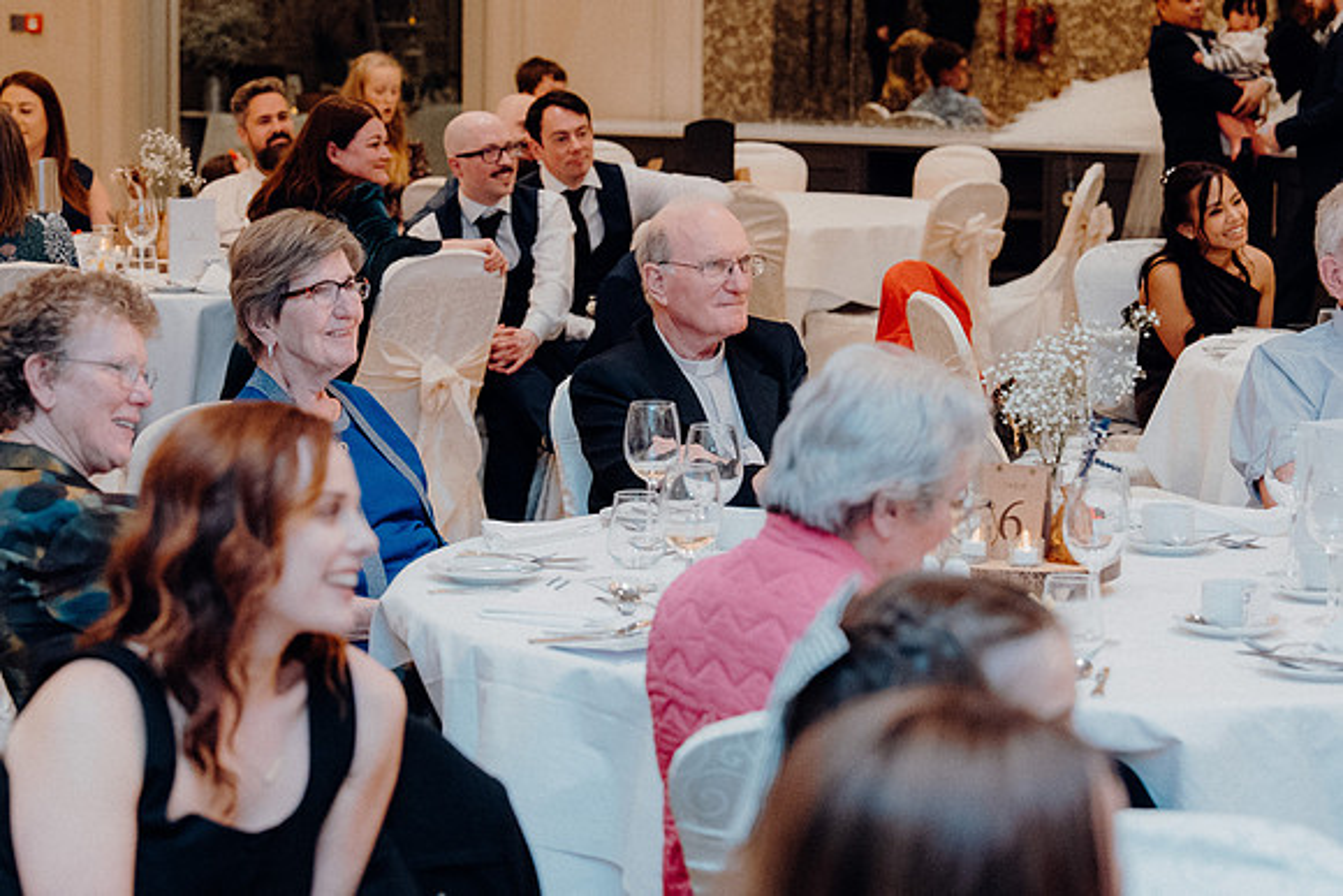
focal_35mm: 105
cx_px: 672
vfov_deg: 13.0
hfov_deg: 19.5
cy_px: 448
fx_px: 3918
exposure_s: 1/160
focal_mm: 70
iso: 3200
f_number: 3.5
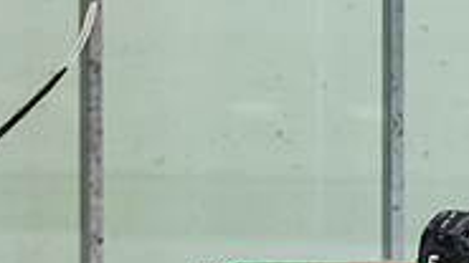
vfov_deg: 2.0
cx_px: 610
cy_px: 482
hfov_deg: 3.5
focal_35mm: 612
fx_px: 7610
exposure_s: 1/800
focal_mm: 135
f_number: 3.2
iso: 2500
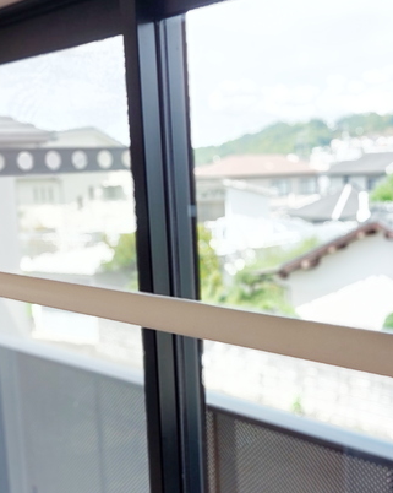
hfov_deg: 27.1
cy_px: 352
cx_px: 224
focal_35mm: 56
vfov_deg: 33.1
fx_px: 815
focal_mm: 5.23
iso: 25
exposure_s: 1/166
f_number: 1.8
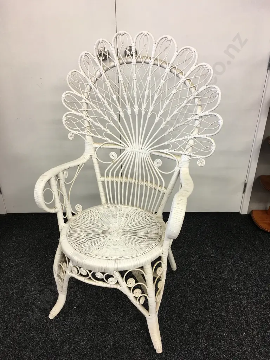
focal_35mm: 29
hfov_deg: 48.2
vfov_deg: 61.7
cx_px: 135
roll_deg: -0.4
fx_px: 302
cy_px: 180
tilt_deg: -28.4
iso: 64
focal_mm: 4.15
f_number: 2.2
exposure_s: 1/33
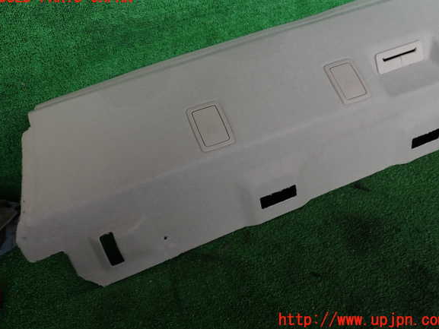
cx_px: 222
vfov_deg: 53.1
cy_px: 159
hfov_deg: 67.3
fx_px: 330
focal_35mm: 26
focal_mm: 4.5
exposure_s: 1/60
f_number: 2.8
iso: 100
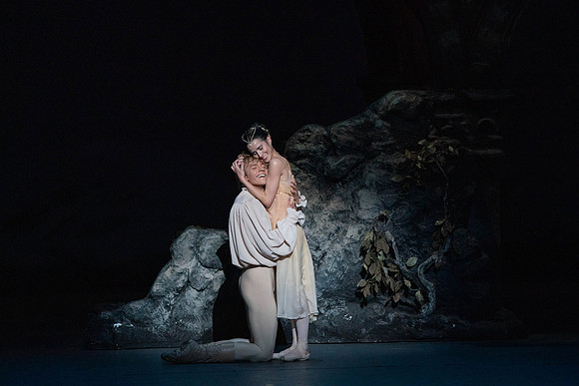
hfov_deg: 5.2
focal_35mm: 400
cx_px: 290
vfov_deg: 3.4
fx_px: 6435
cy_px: 193
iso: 8000
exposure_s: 1/250
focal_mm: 400
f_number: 5.6
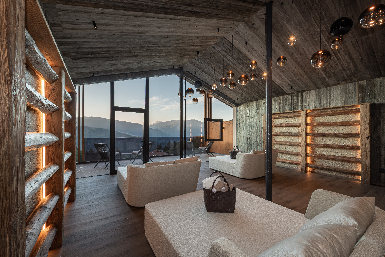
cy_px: 128
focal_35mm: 14
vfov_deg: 81.3
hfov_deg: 104.2
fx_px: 150
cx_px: 192
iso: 250
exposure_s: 1/6
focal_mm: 14
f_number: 11
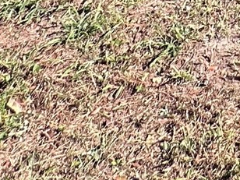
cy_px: -415
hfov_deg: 17.9
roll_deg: -1.6
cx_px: 398
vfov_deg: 9.9
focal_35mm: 93
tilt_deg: +4.1
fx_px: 645
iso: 40
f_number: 2.2
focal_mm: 2.22
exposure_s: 1/413
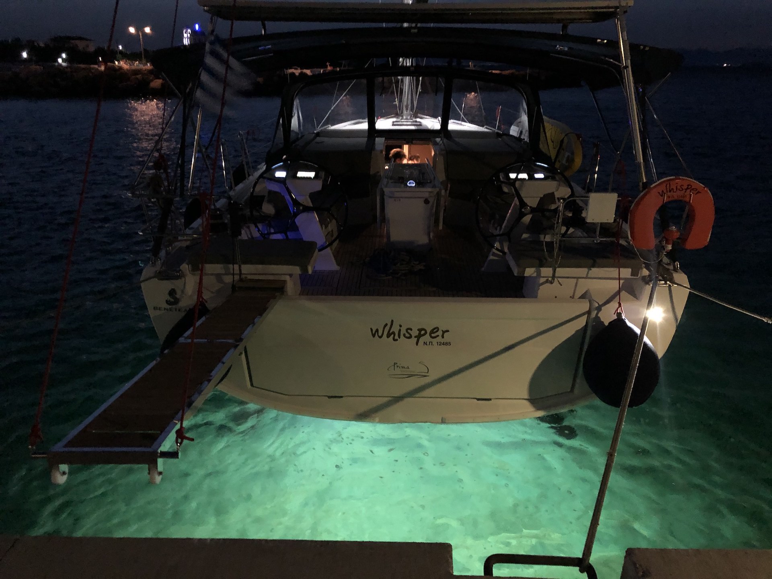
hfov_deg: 63.4
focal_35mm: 28
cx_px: 386
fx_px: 624
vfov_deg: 49.7
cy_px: 290
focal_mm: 4
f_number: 1.8
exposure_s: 1/4
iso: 160
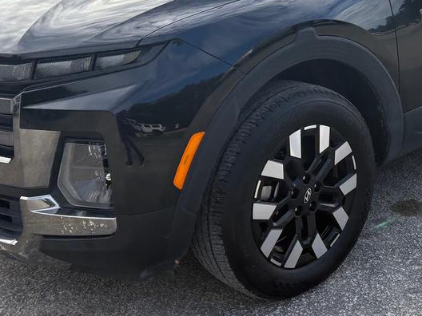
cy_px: 34
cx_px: 313
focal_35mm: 63
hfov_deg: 30.2
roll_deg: +0.7
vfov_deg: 22.7
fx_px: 768
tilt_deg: -14.3
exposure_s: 1/1587
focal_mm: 5.96
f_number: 1.6
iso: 64
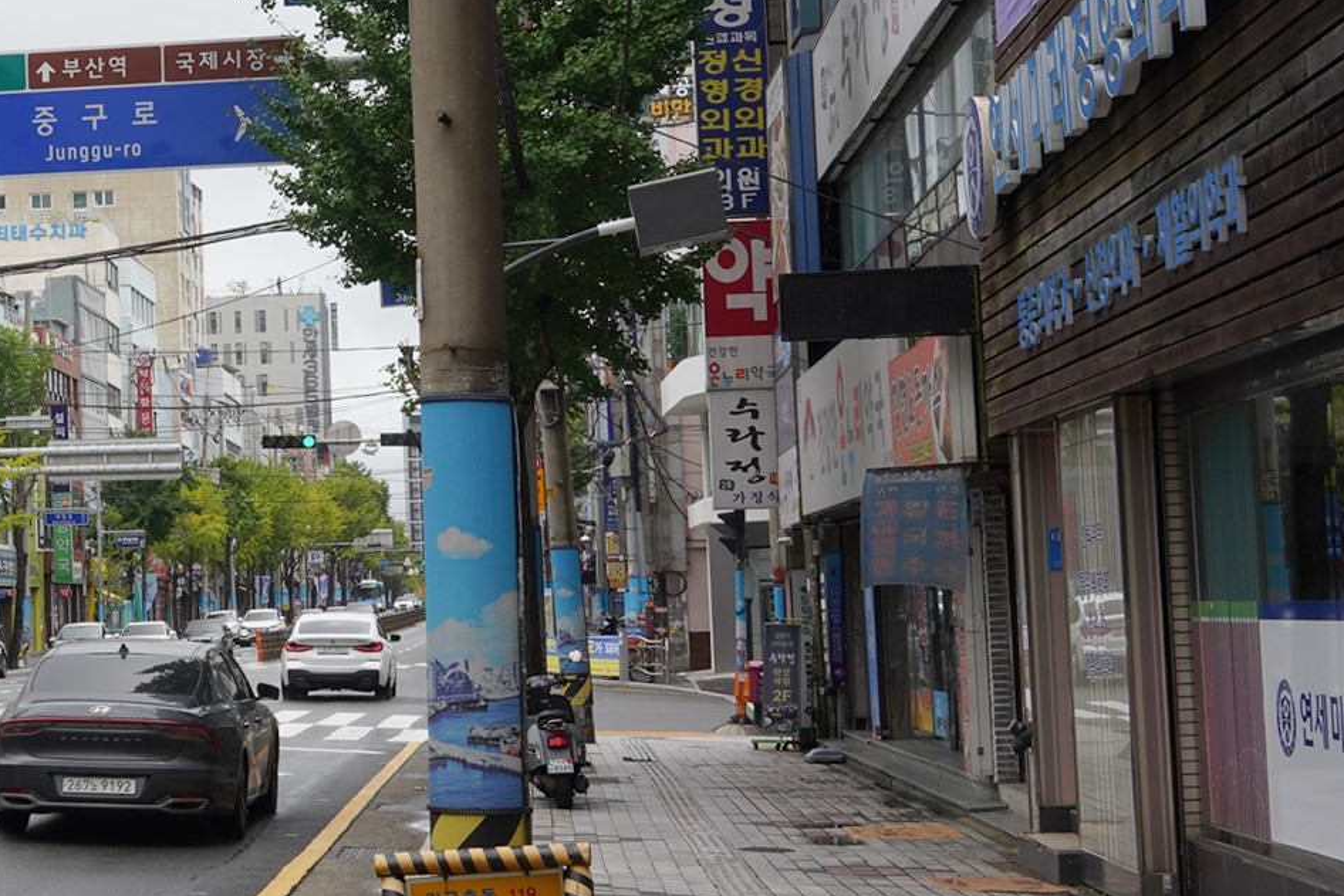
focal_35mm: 74
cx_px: 51
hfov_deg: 26.1
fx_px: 2763
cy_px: 325
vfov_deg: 18.4
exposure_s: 1/100
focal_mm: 35
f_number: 18
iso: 400
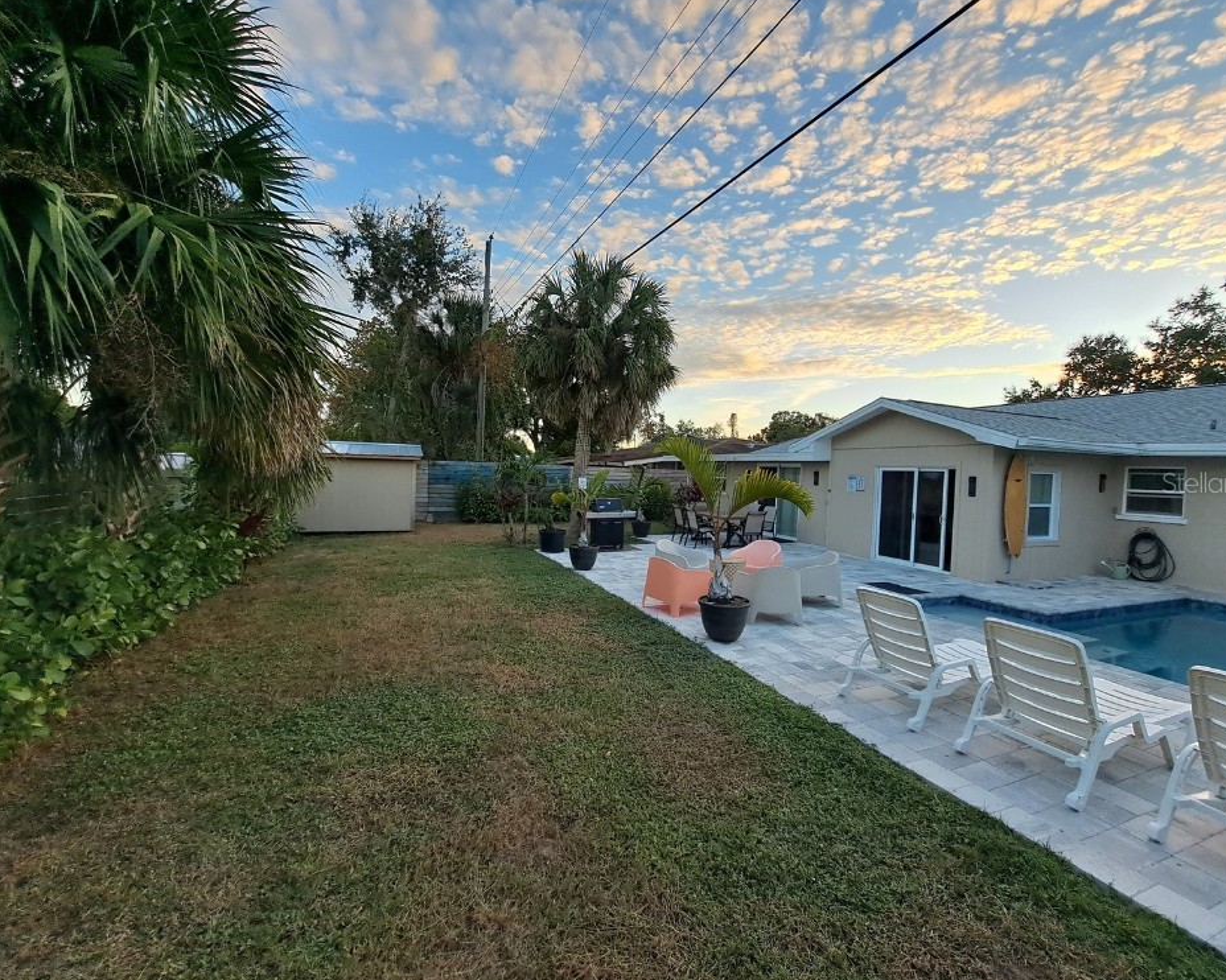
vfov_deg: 88.0
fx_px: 508
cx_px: 610
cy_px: 482
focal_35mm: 14
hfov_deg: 100.7
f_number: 2.2
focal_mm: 1.74
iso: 50
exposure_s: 1/249
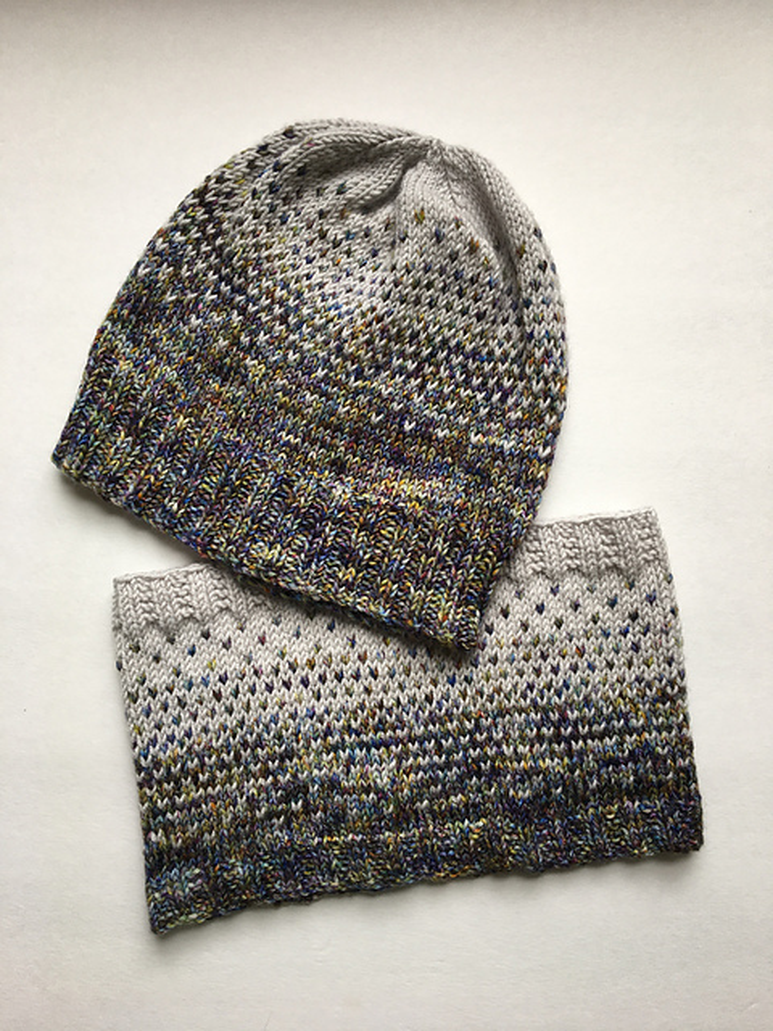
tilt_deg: -89.3
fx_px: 863
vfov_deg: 61.7
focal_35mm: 29
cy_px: 516
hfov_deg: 48.2
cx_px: 386
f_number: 2.2
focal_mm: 4.15
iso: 25
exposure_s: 1/60
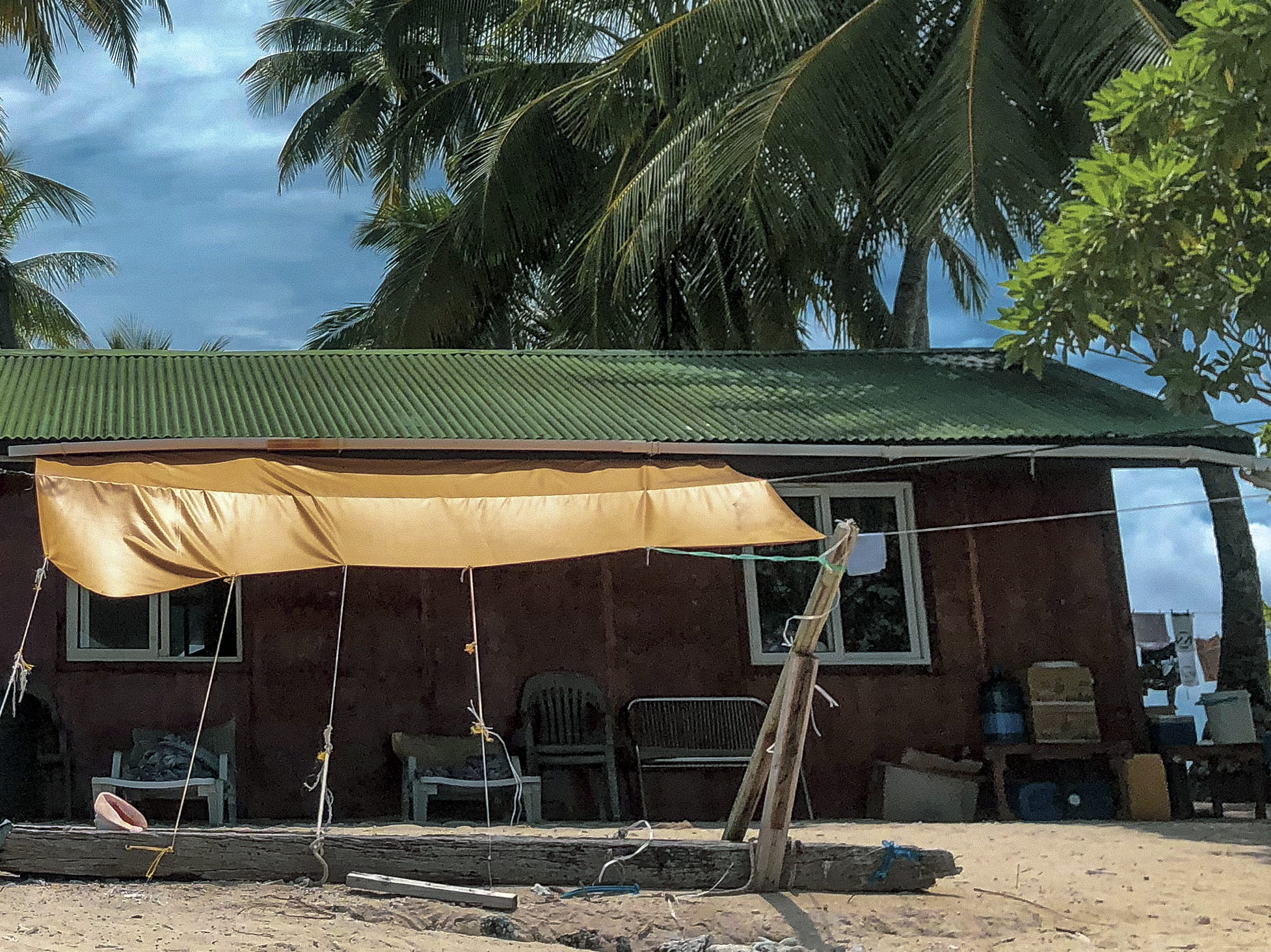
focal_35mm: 57
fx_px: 2093
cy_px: 85
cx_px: 190
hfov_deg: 32.5
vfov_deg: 24.9
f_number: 1.8
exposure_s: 1/4000
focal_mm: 4
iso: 25
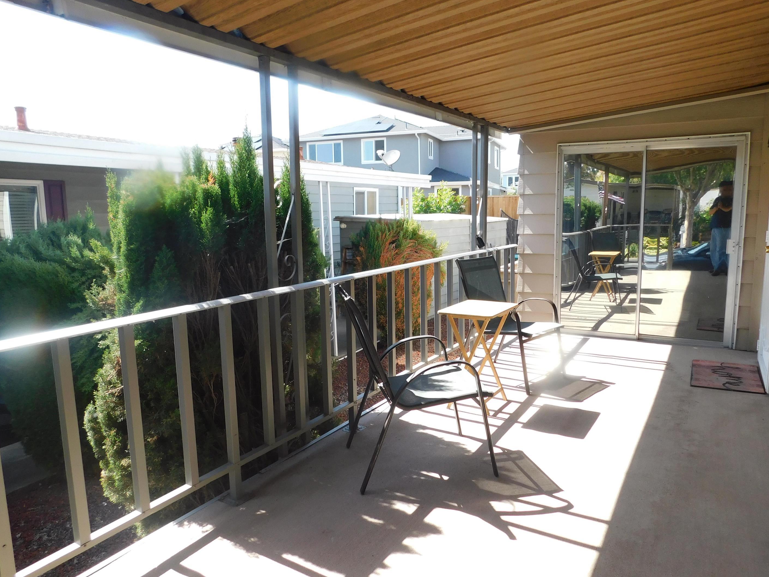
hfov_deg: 69.3
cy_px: 290
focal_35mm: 25
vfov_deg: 54.9
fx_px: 555
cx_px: 405
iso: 125
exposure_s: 1/320
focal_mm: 4
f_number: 3
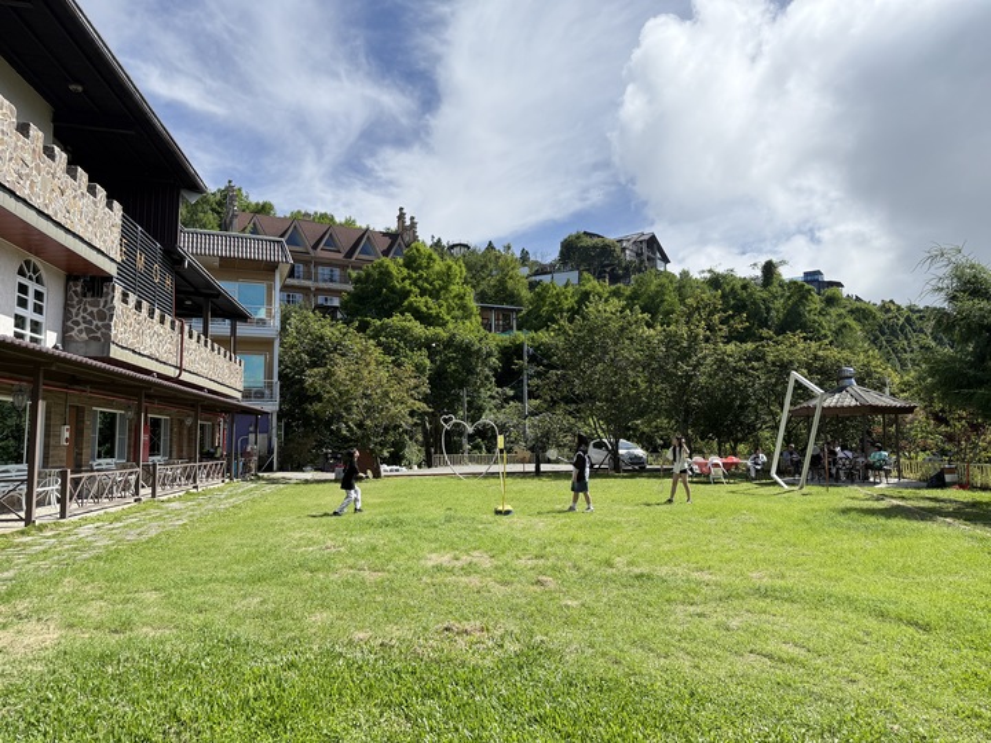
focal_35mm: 24
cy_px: 372
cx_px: 496
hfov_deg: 71.6
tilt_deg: +7.3
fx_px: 687
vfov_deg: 56.8
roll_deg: +0.3
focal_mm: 6.76
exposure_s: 1/4405
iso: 100
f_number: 1.78
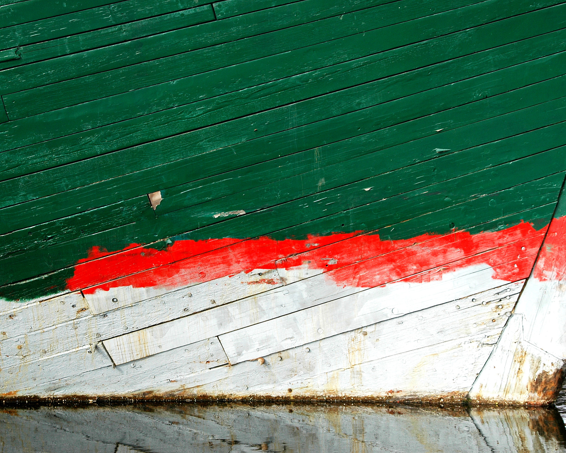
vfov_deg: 15.1
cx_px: 246
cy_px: 226
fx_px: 1709
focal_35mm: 102
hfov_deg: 18.8
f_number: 6.3
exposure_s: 1/160
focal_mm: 60
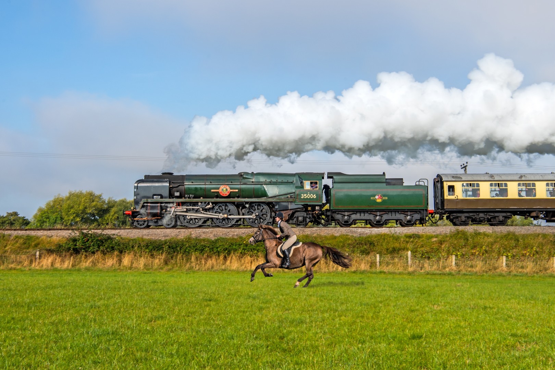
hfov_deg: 43.6
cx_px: 278
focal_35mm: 45
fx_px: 694
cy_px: 185
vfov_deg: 29.9
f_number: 13
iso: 100
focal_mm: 45
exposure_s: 1/200
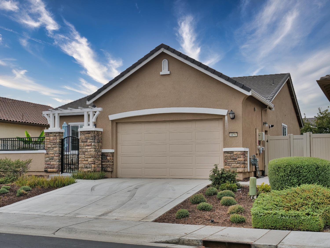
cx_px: 165
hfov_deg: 39.7
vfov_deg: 30.3
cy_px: 124
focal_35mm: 48
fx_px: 458
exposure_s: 1/250
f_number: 6.3
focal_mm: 24
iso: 250
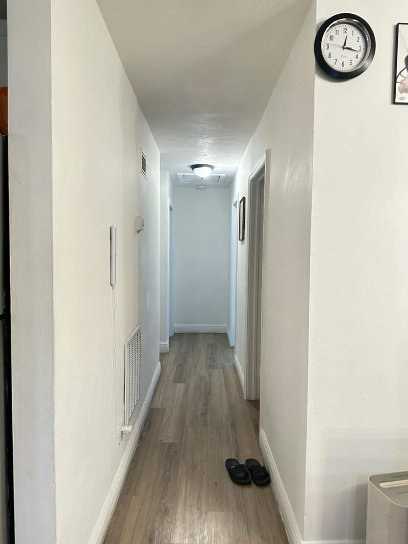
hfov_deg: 56.8
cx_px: 204
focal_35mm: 24
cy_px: 272
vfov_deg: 71.6
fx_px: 377
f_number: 1.78
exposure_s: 1/60
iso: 800
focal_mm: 6.86
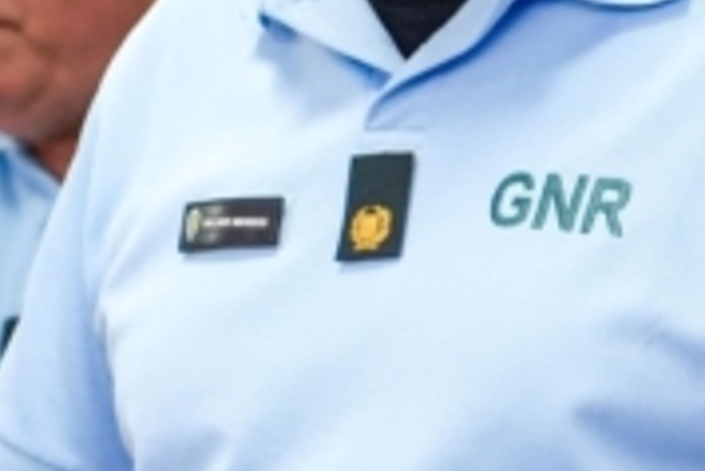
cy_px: 370
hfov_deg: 3.4
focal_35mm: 606
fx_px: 11877
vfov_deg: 2.3
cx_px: 487
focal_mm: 105
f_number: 4
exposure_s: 1/160
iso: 3200
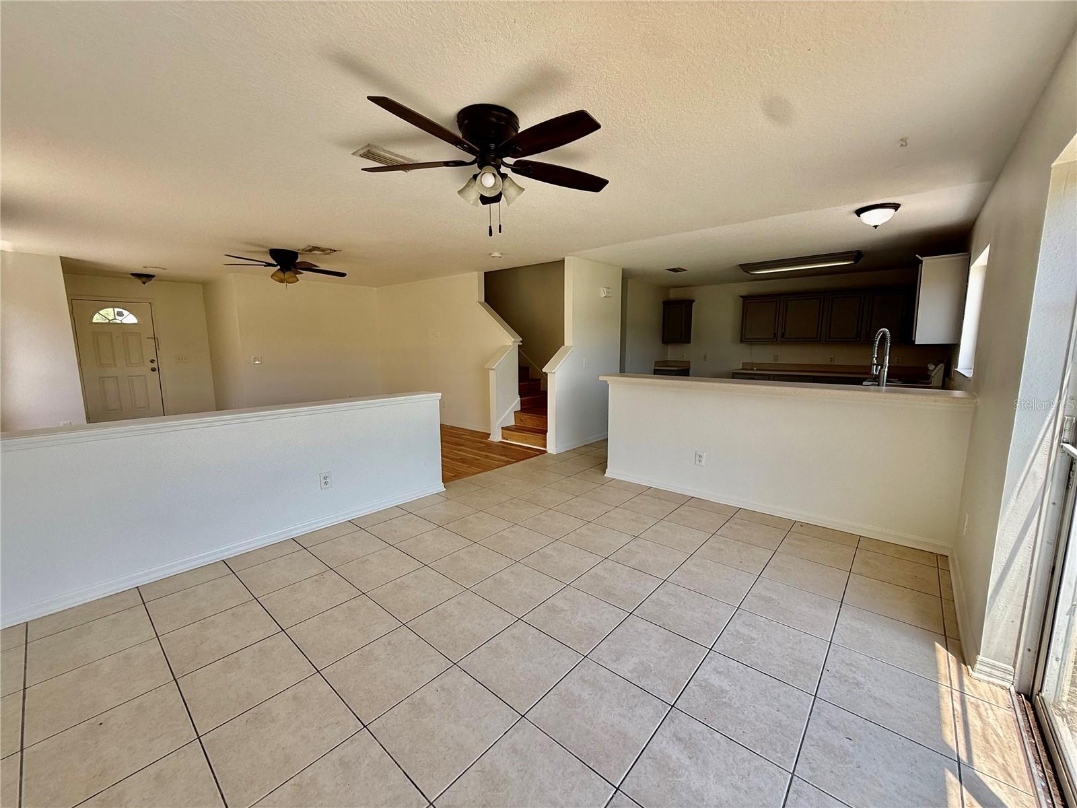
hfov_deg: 102.1
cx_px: 538
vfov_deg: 85.7
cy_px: 404
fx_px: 436
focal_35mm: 14
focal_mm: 2.22
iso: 50
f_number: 2.2
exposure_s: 1/174
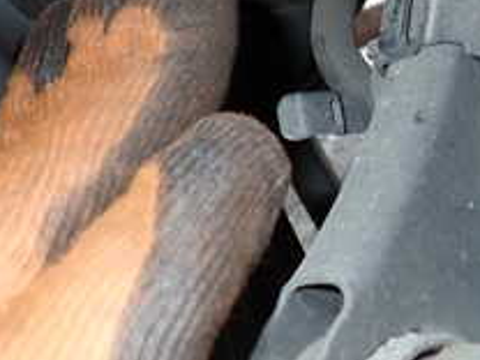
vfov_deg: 20.4
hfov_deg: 23.4
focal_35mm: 72
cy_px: 122
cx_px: 648
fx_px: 998
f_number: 5.6
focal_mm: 4.5
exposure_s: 1/30
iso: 200
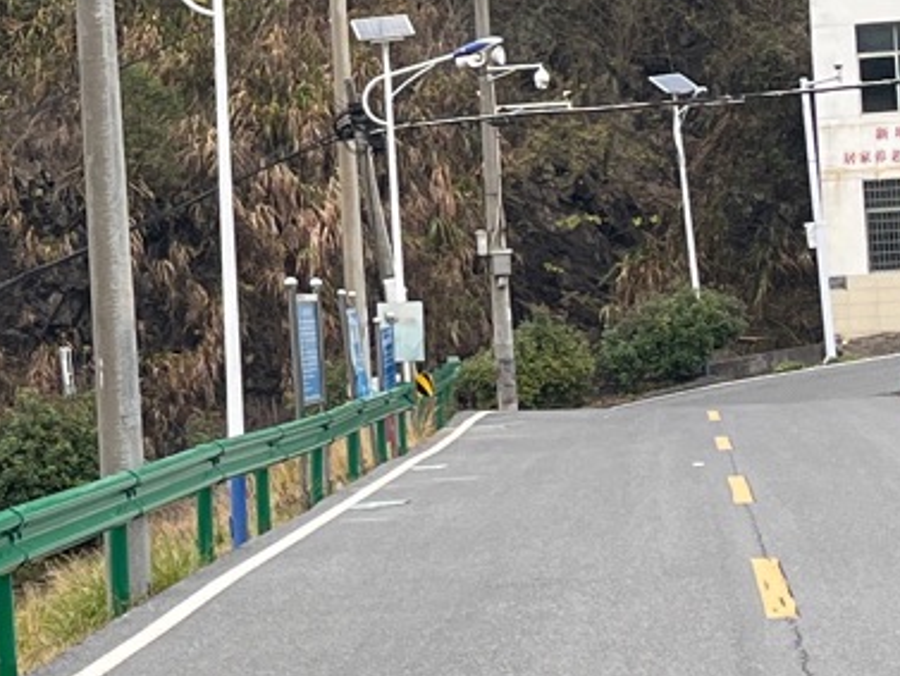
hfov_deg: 14.0
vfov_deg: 10.7
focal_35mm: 138
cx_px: -117
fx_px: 3589
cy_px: 225
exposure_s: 1/433
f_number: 1.6
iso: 50
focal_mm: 5.1
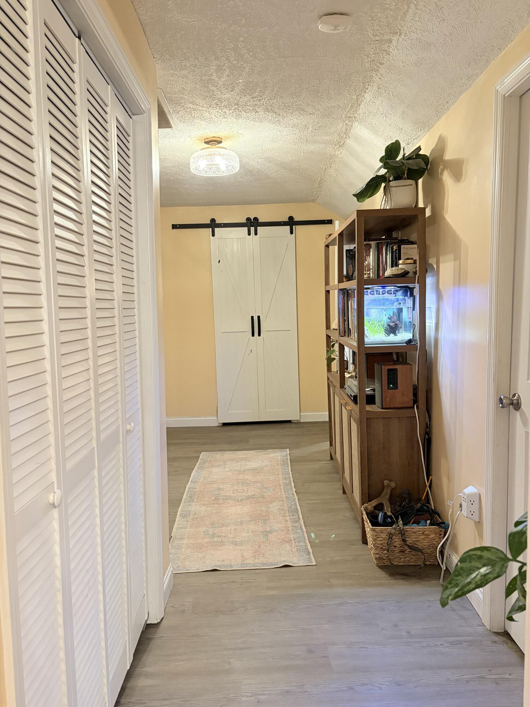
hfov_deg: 53.1
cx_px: 265
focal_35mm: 26
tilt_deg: -4.8
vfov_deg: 67.3
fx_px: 531
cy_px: 354
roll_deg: +0.9
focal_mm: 5.96
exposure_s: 1/60
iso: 320
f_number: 1.6
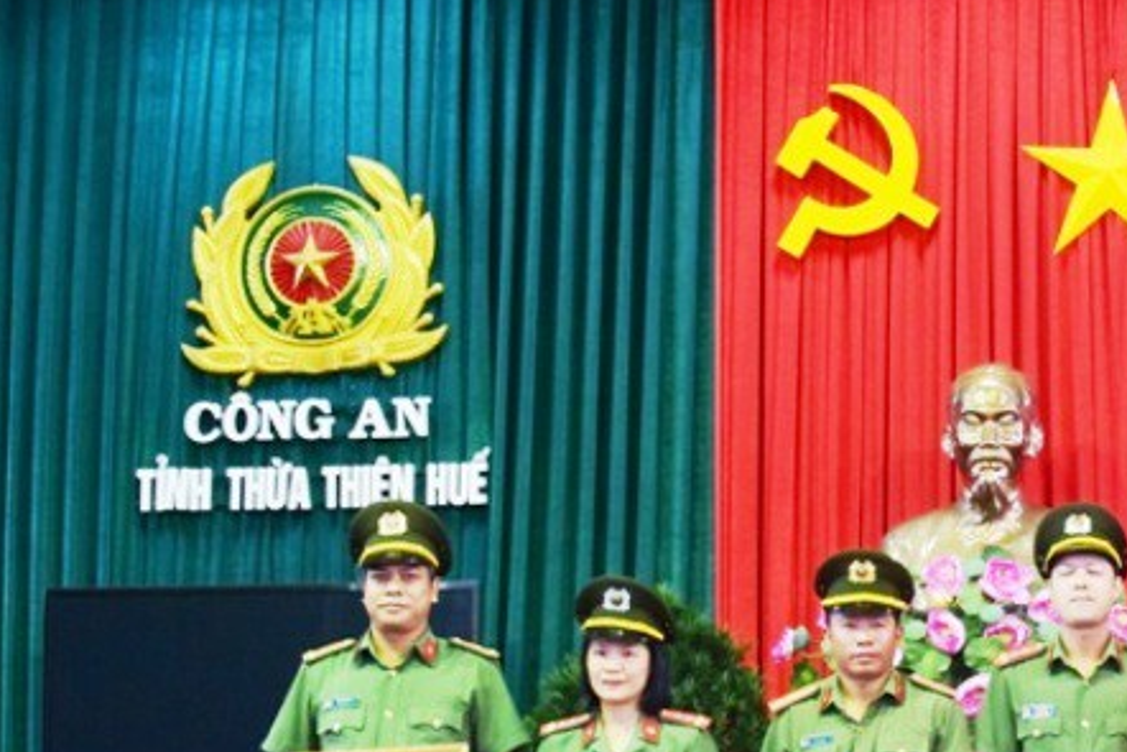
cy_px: 537
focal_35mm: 79
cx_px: 1297
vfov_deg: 17.2
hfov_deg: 23.7
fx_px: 2482
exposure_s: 1/50
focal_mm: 21
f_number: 5.6
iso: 1600
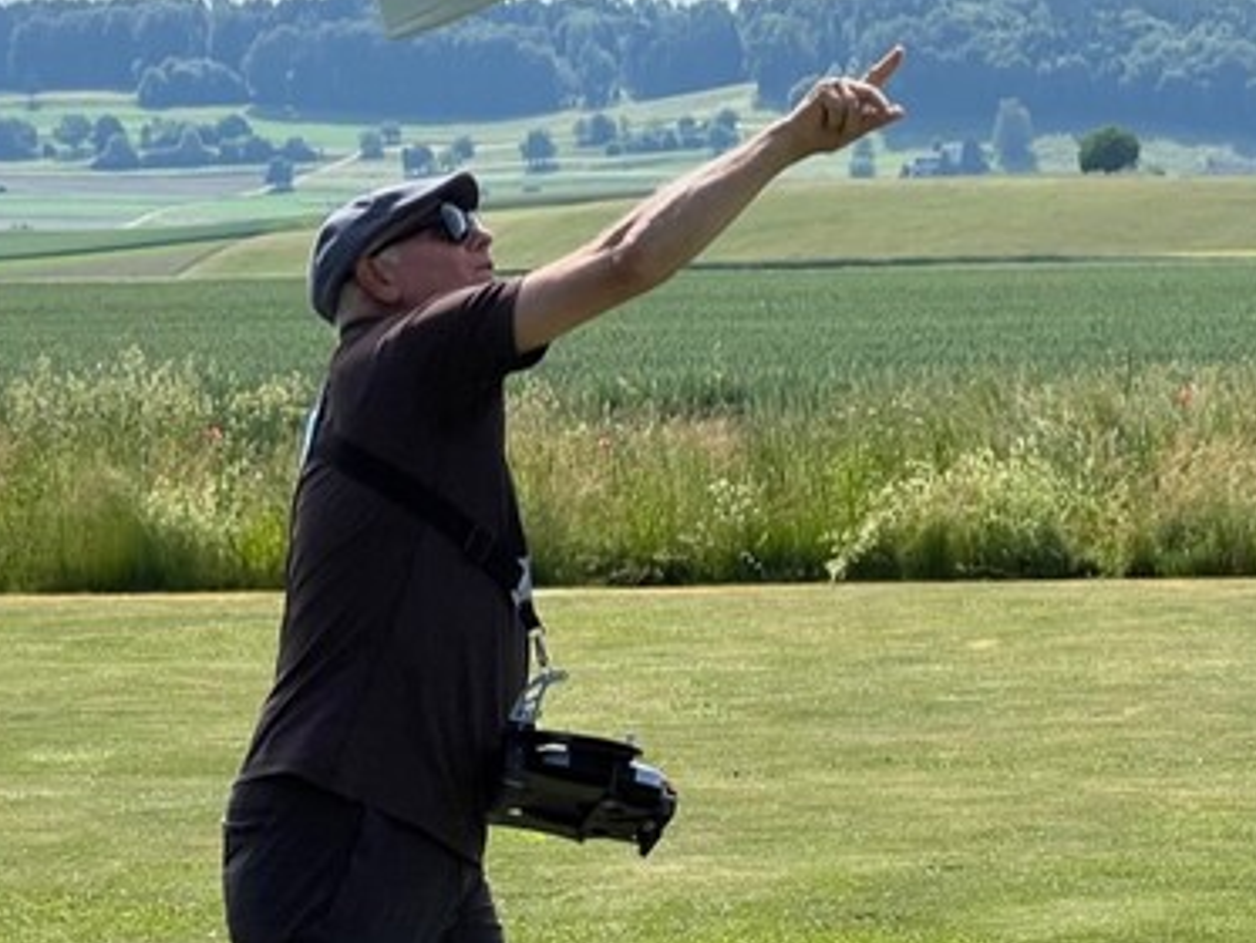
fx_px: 5989
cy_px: 349
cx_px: 815
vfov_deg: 9.0
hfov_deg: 12.0
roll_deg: +0.3
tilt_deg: -0.3
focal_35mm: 165
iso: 32
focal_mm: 9
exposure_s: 1/1248
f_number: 2.8
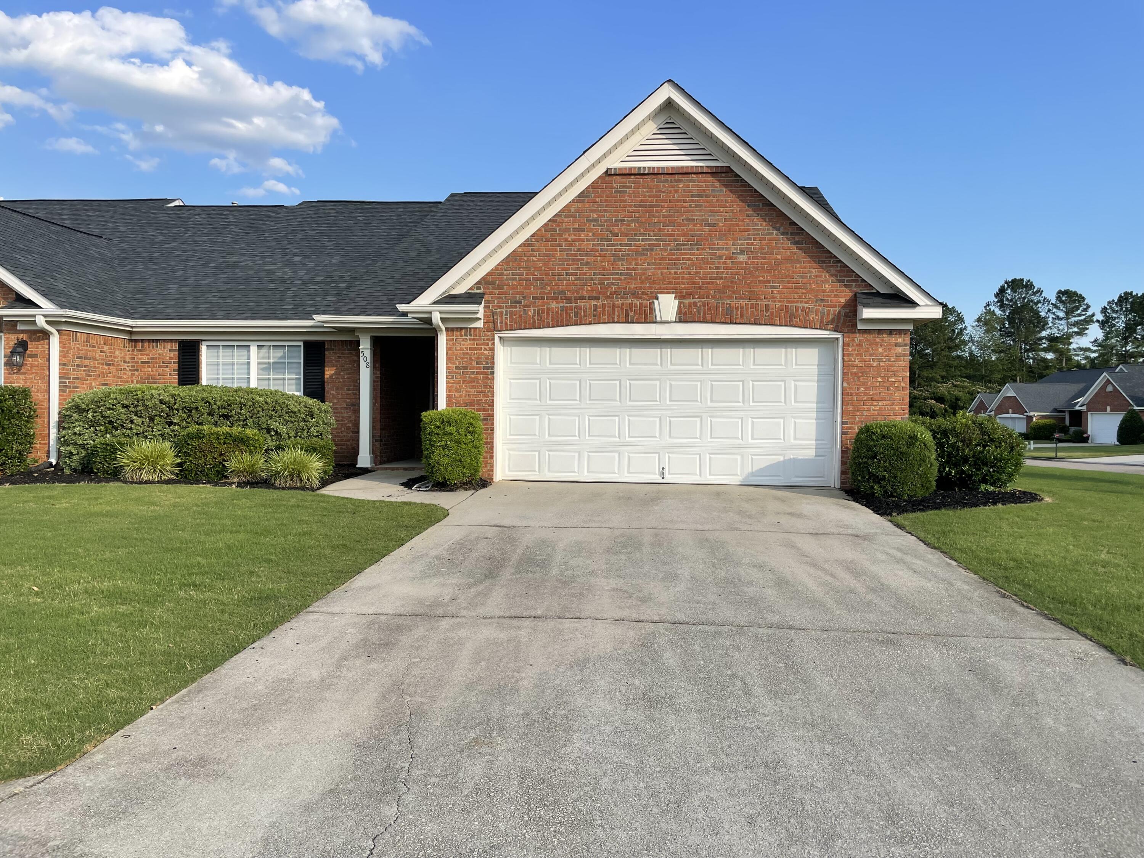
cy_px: 429
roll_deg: -0.6
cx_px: 572
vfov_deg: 53.1
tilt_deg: -0.9
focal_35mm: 26
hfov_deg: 67.3
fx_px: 859
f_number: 1.6
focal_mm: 4.2
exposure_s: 1/2681
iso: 32
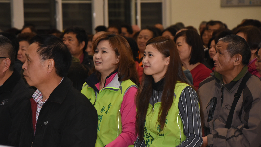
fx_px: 1204
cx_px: 131
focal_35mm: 174
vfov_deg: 7.0
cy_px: 64
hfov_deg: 12.4
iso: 1250
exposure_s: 1/80
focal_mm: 110
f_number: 5.6
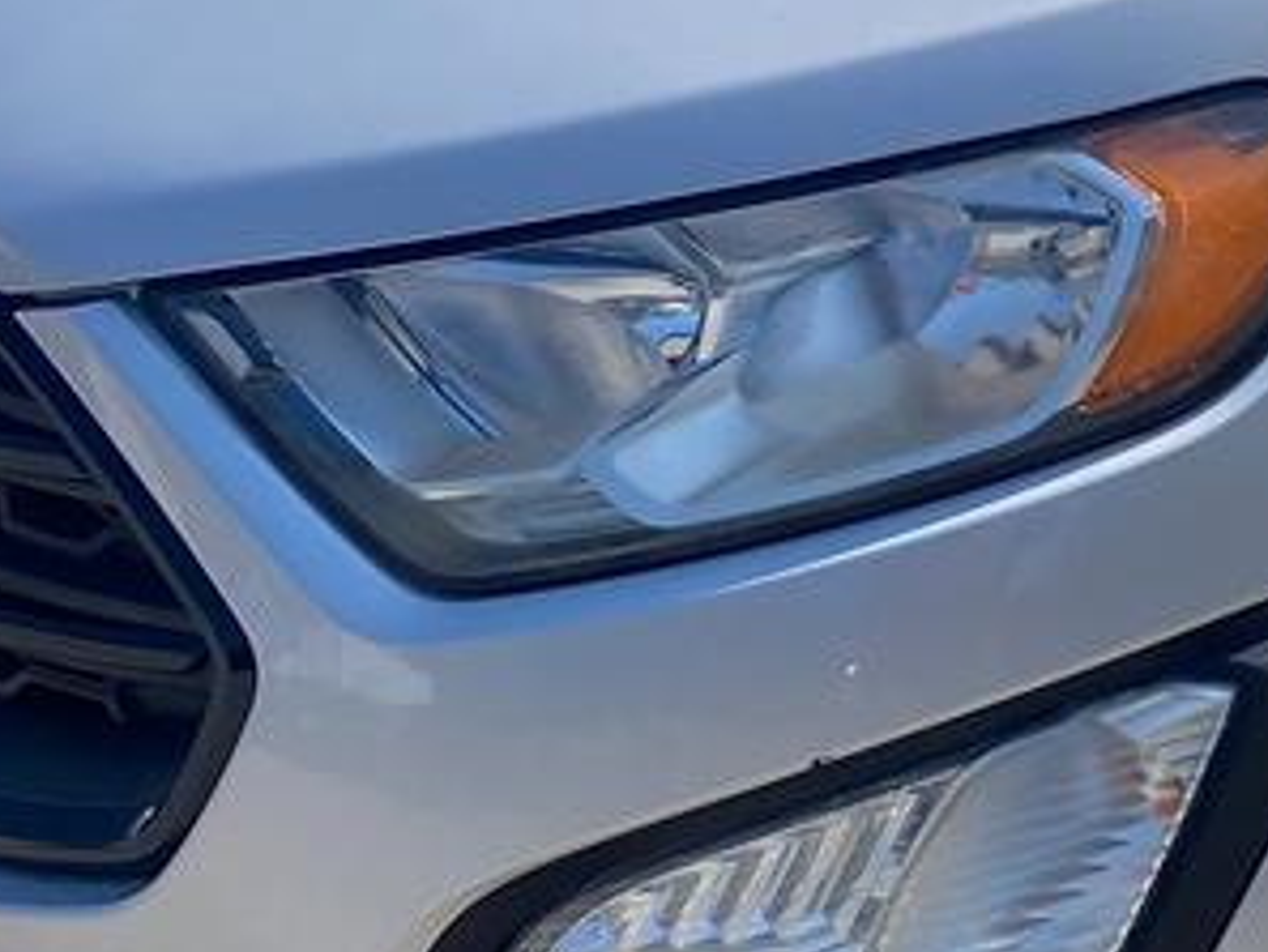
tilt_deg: -18.4
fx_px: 4104
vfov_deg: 13.2
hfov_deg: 16.4
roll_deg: -0.7
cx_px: 1742
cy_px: 226
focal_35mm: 112
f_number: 1.8
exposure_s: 1/2890
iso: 32
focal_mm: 4.25
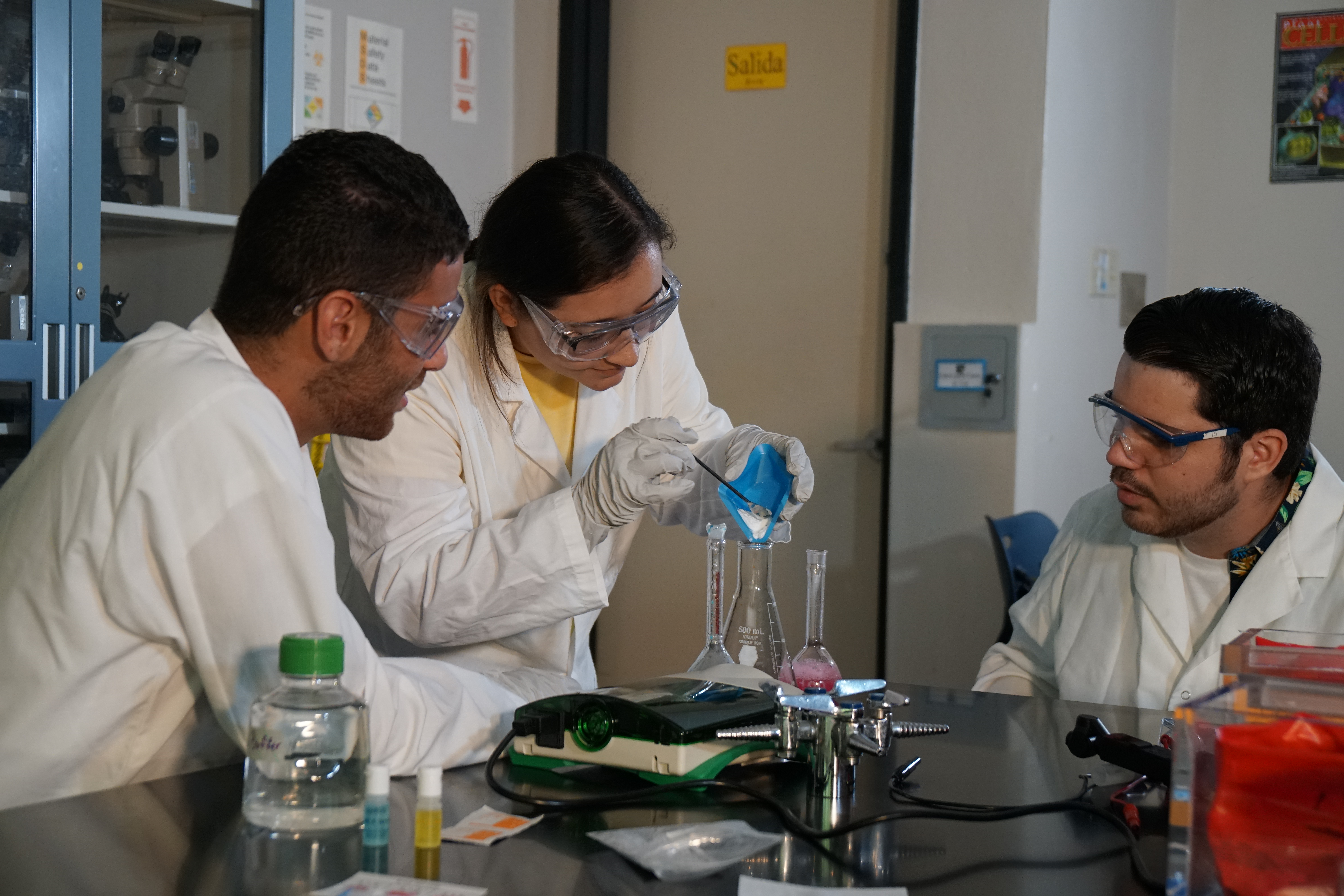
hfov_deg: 32.6
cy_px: 448
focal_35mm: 62
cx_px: 672
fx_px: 2296
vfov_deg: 22.1
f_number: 4
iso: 1250
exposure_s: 1/60
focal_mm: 41
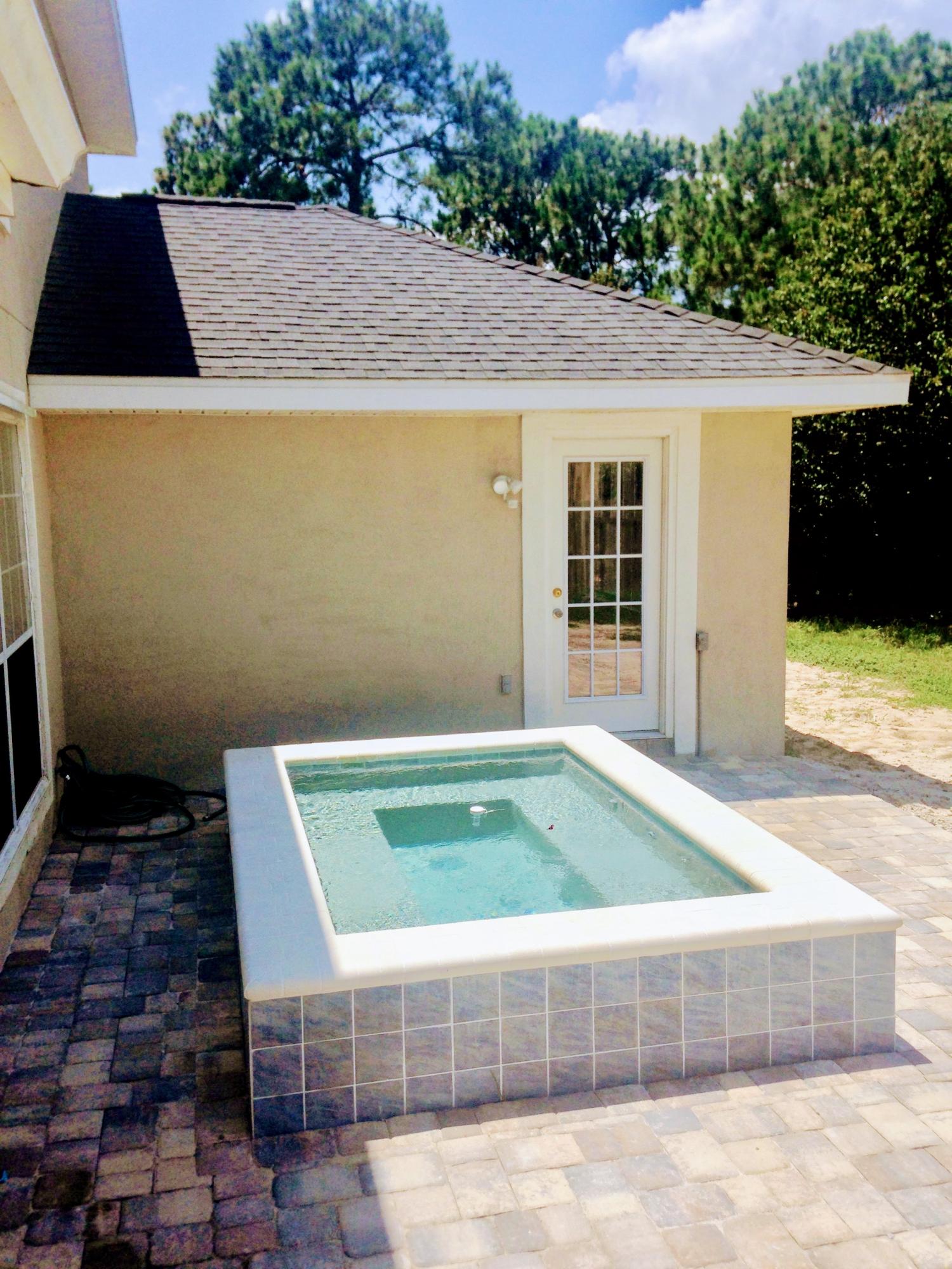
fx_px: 1210
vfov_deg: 55.4
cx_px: 476
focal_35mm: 33
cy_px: 634
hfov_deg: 42.9
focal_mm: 4.12
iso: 50
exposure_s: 1/2584
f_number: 2.4
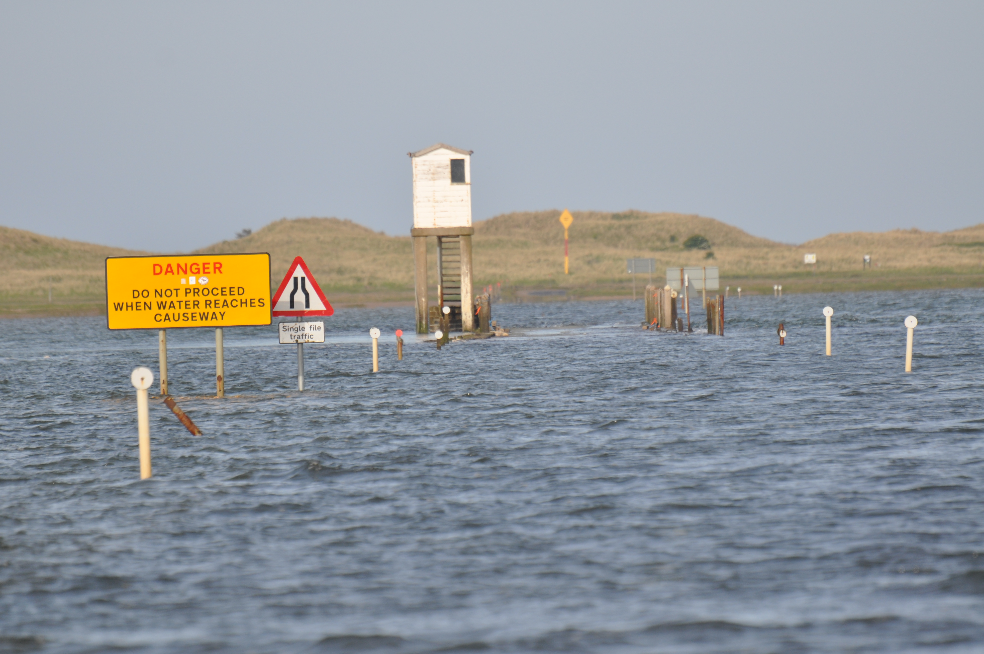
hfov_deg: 4.2
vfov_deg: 2.8
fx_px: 13350
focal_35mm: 489
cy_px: 323
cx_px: 496
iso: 200
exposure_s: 1/640
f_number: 6.3
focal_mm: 300
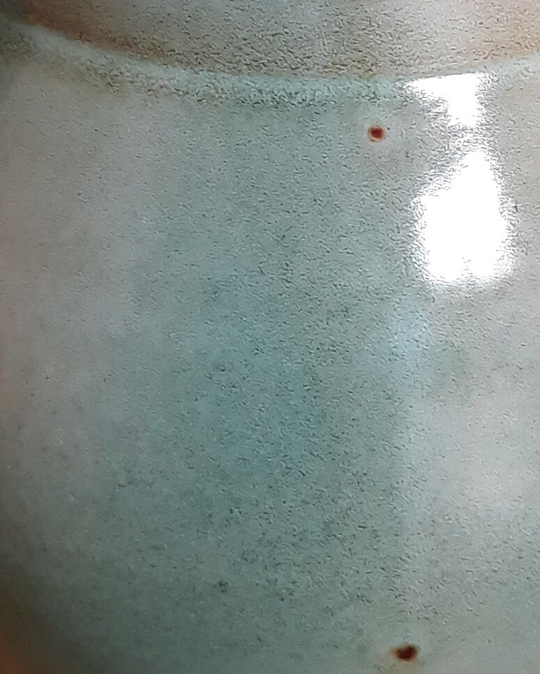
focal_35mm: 112
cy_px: -123
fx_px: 2237
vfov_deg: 16.5
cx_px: 298
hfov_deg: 13.8
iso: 80
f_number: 1.7
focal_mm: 3.71
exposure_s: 1/50
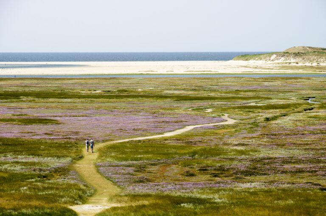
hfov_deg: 13.1
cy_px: 108
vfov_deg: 8.7
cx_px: 163
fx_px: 1424
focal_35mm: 158
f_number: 11
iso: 100
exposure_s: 1/320
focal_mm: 105
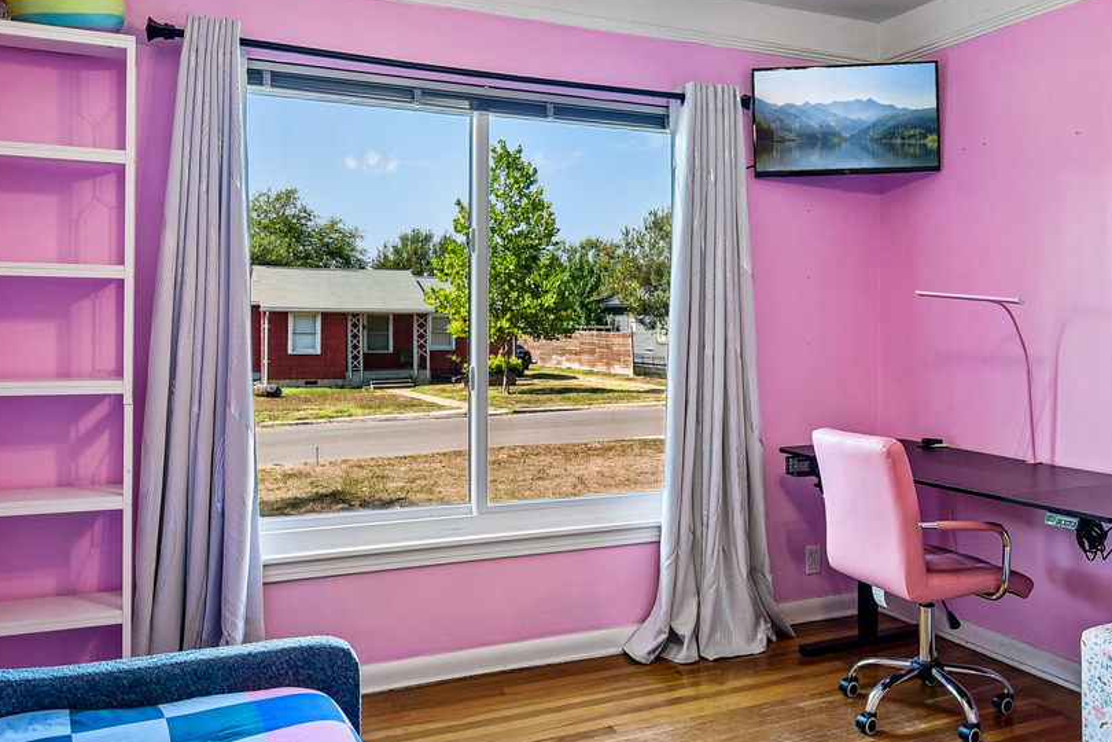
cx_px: 729
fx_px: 988
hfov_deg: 57.6
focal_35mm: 32
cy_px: 328
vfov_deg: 41.1
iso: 450
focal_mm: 16
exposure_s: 1/15
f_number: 8
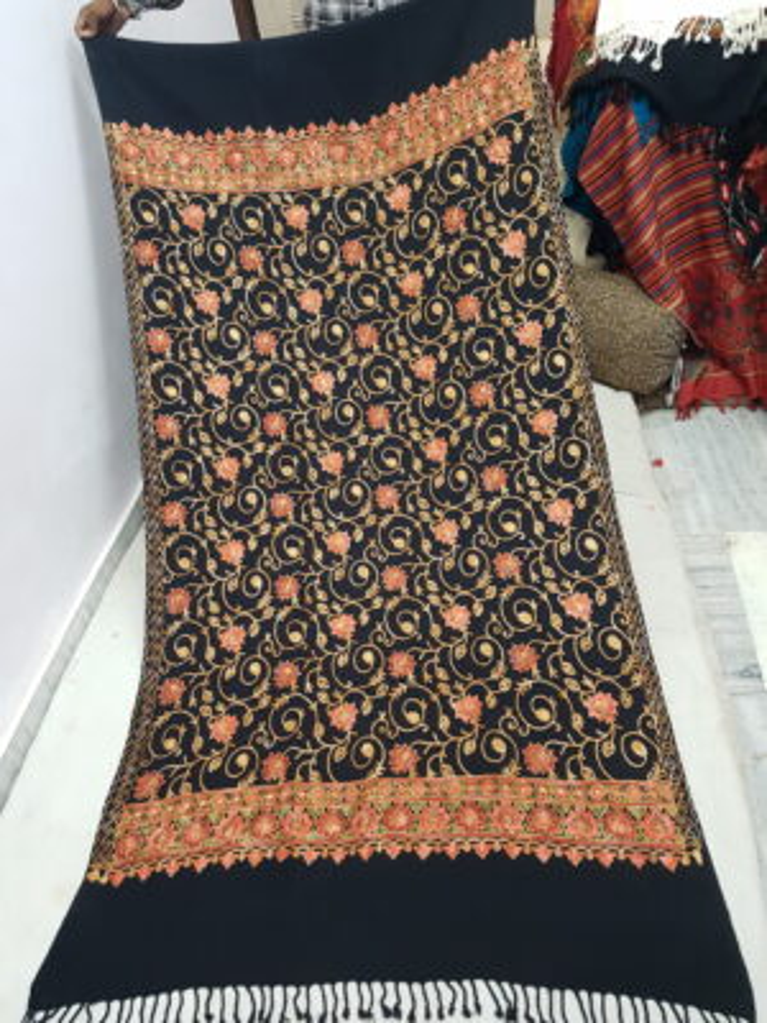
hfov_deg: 53.1
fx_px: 768
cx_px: 384
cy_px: 512
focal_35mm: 26
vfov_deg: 67.3
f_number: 1.7
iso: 200
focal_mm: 4.2
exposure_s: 1/25
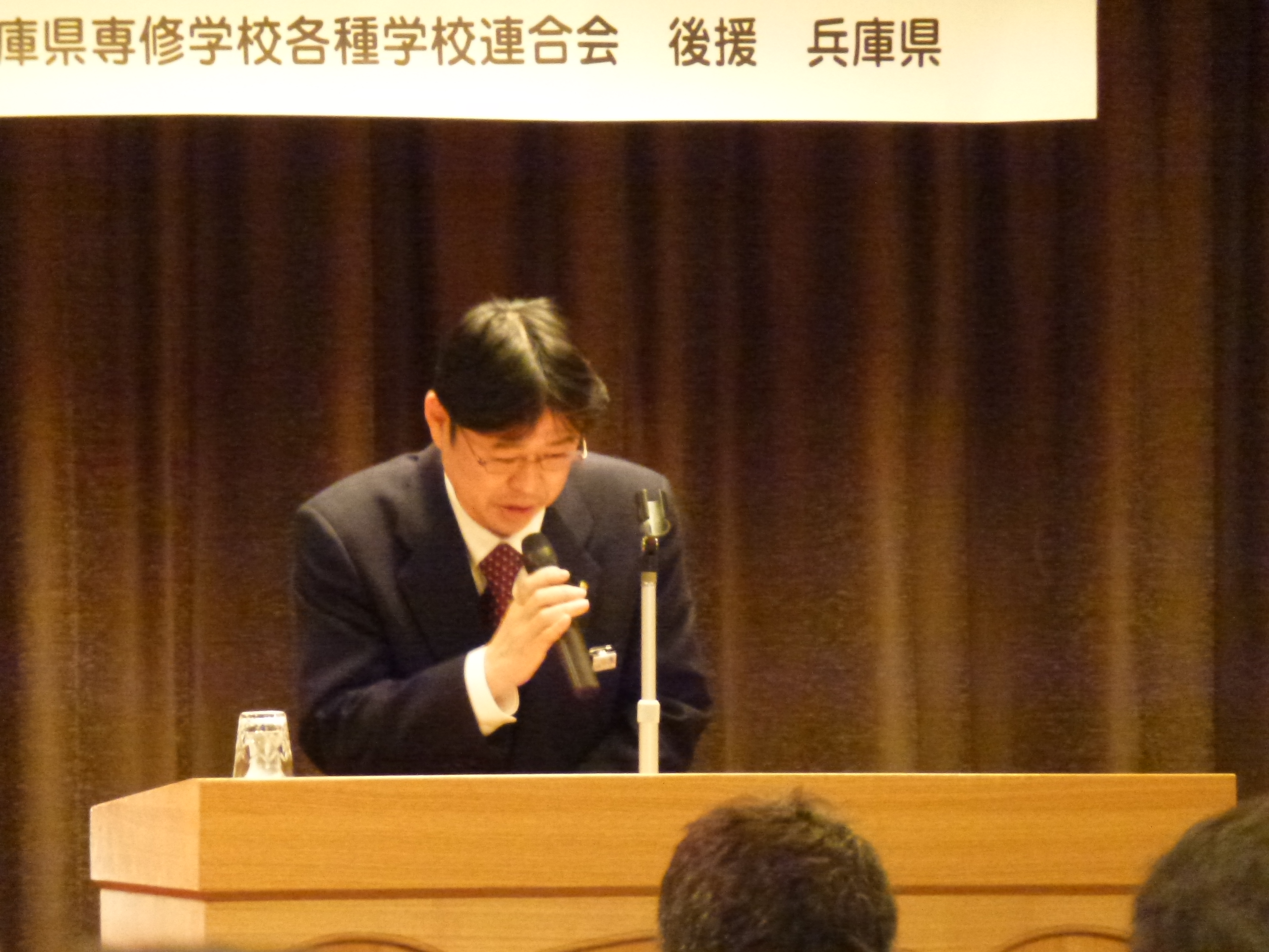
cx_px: 634
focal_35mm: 384
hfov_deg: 5.2
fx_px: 14077
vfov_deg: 3.9
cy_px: 476
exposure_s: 1/13
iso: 1600
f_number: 5.9
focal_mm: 68.8
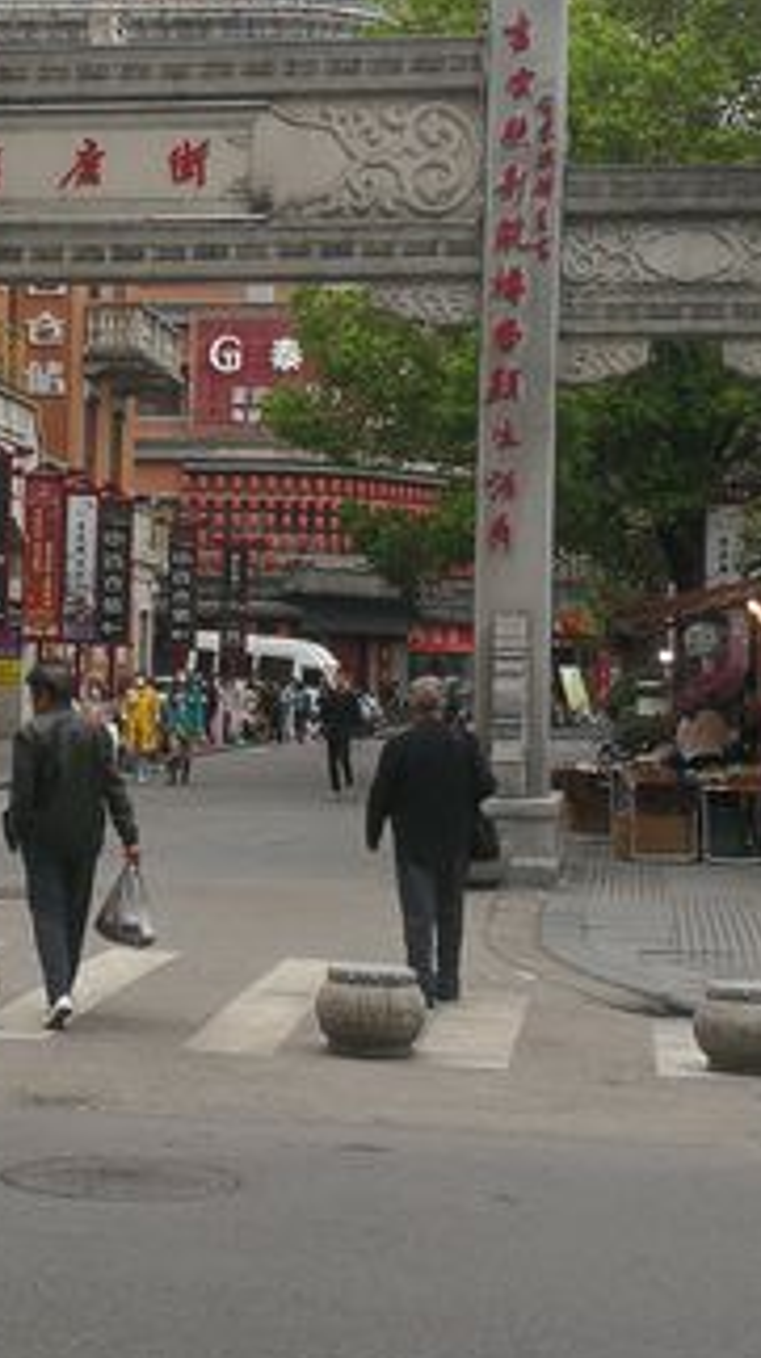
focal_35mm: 74
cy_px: 547
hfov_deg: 16.1
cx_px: 67
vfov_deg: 28.6
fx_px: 2662
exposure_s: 1/139
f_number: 2.2
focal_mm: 3.95
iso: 50
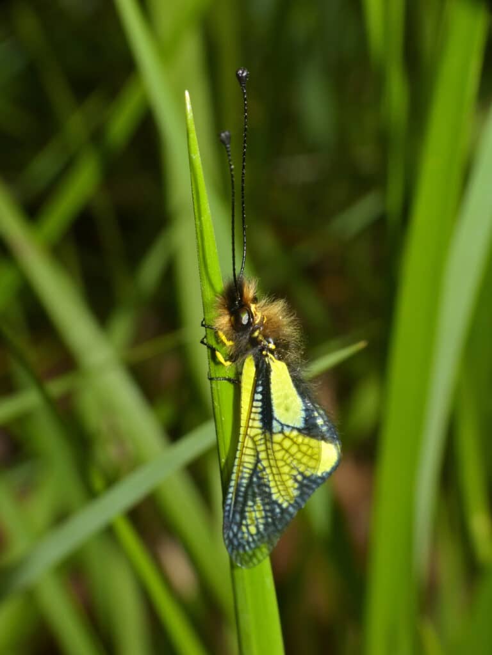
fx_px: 1364
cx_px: 246
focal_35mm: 72
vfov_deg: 27.0
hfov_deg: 20.4
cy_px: 328
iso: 100
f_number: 6.3
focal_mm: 13
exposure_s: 1/2000
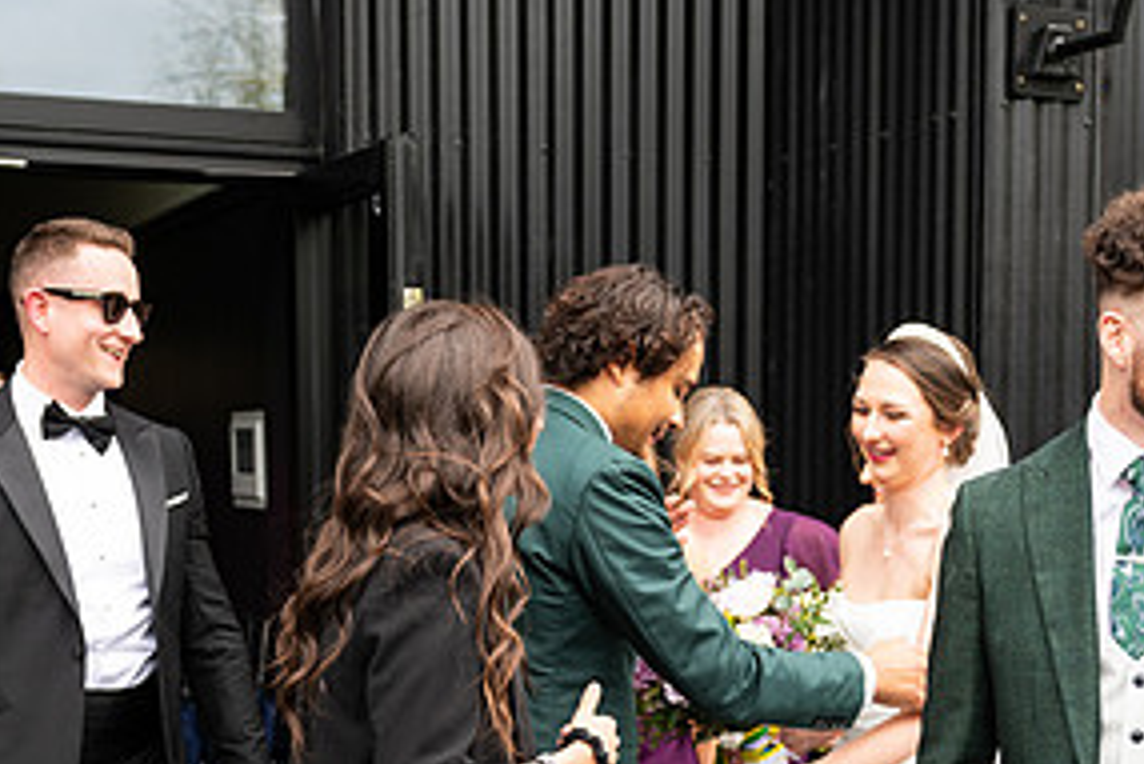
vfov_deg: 20.6
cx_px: 604
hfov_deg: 30.9
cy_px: 662
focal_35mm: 65
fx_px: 2067
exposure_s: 1/200
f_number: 3.5
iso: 125
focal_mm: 32
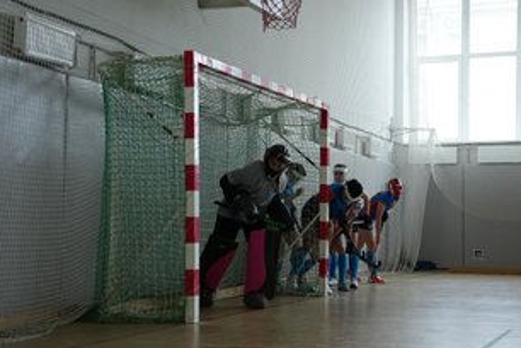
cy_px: 187
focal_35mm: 64
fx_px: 926
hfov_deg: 31.3
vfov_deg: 21.2
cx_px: 330
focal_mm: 49
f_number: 3.2
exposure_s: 1/640
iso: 5000
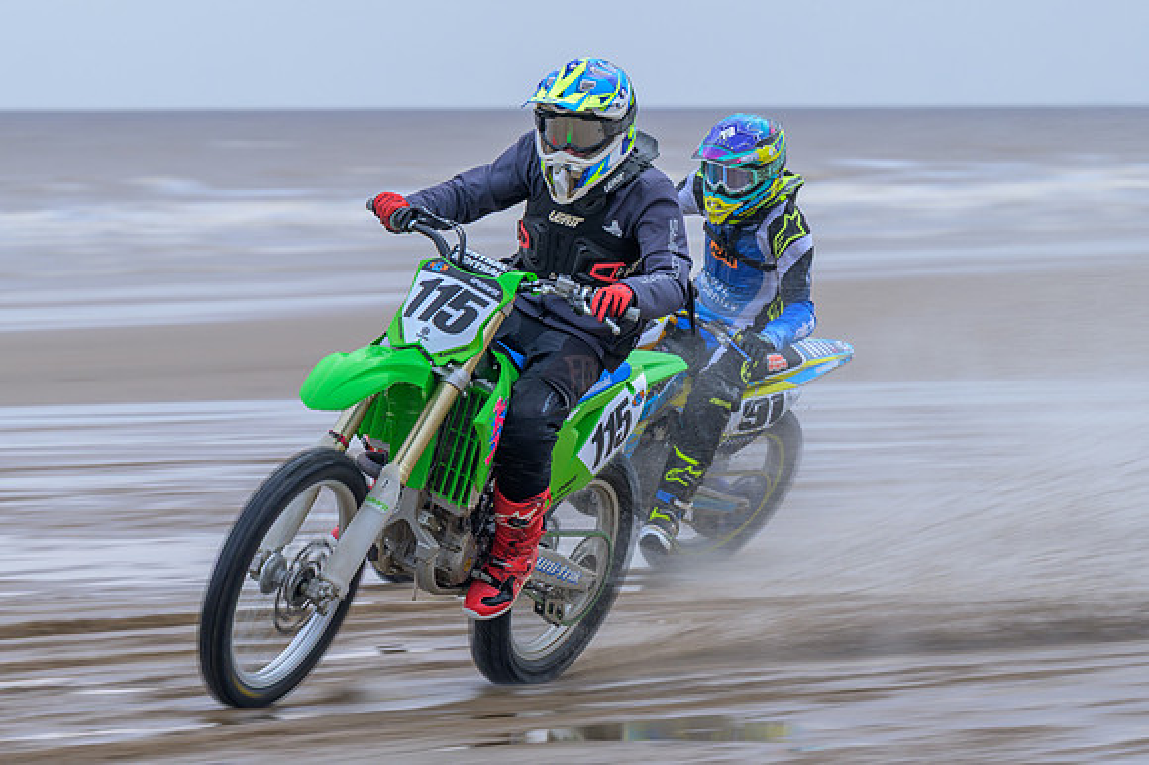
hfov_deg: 5.8
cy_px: 440
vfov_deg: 3.9
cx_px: 463
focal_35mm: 356
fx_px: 11364
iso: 100
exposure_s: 1/125
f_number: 8
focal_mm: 190
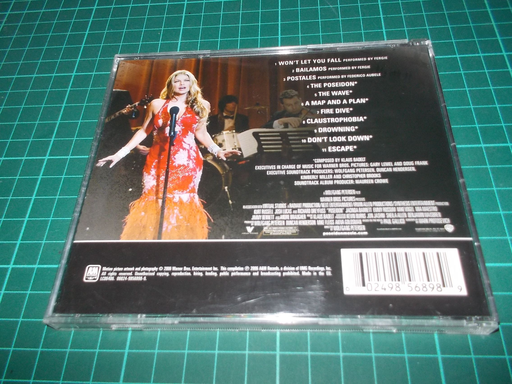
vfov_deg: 48.2
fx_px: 429
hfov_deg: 61.7
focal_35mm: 29
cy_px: 192
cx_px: 256
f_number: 3.3
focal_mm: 4.1
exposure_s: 1/30
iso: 200
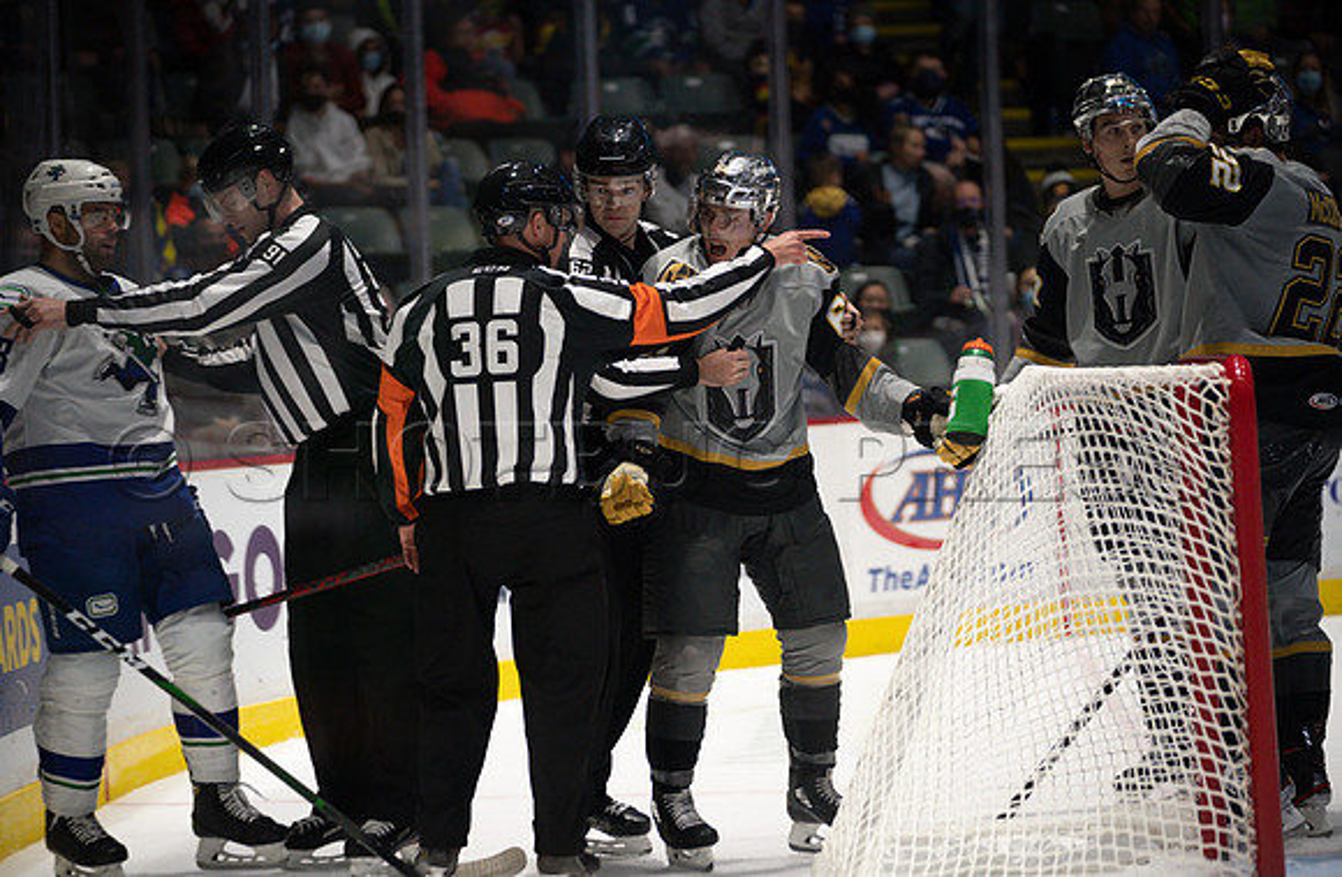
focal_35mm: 129
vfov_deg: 10.4
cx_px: 671
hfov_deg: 15.9
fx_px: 4795
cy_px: 438
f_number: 2.8
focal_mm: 128
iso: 2000
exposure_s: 1/1000
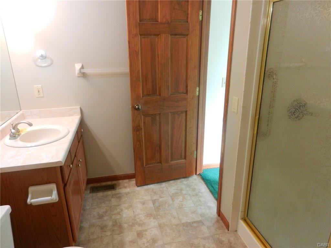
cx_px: 166
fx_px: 239
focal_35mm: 25
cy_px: 124
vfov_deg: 54.9
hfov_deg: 69.4
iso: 400
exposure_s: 1/30
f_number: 3.5
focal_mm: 4.5
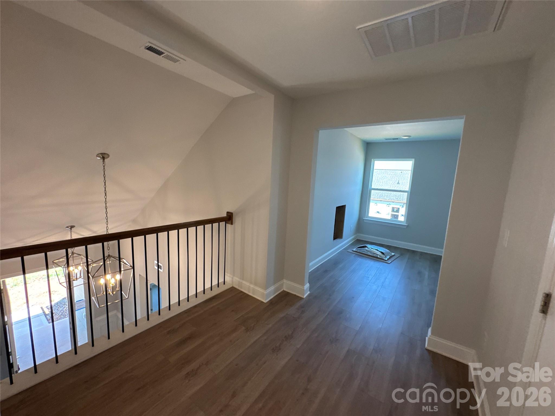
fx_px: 224
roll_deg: +0.3
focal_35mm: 14
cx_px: 278
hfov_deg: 102.1
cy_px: 208
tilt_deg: -2.5
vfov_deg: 85.7
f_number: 2.2
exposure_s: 1/120
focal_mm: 2.22
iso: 160
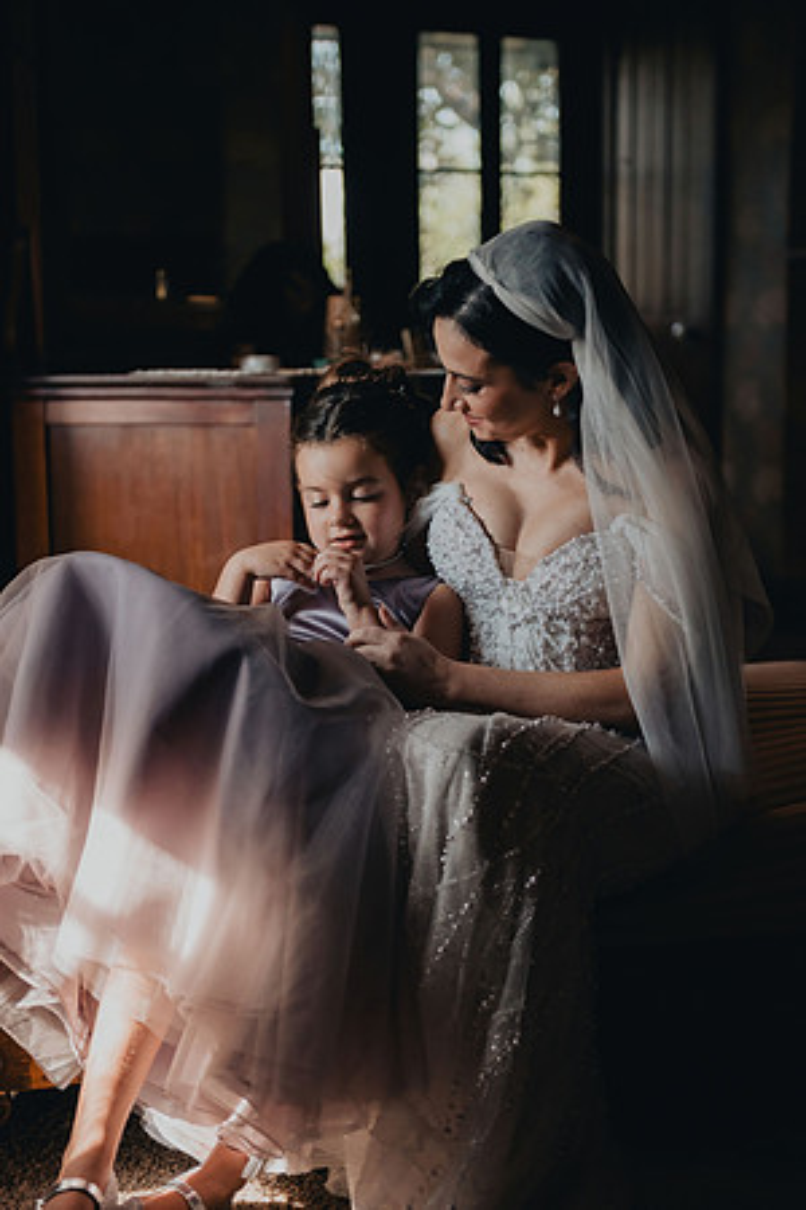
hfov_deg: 24.6
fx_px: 1847
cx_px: 403
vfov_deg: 36.2
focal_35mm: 55
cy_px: 605
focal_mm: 55
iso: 1250
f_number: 2.8
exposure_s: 1/1000
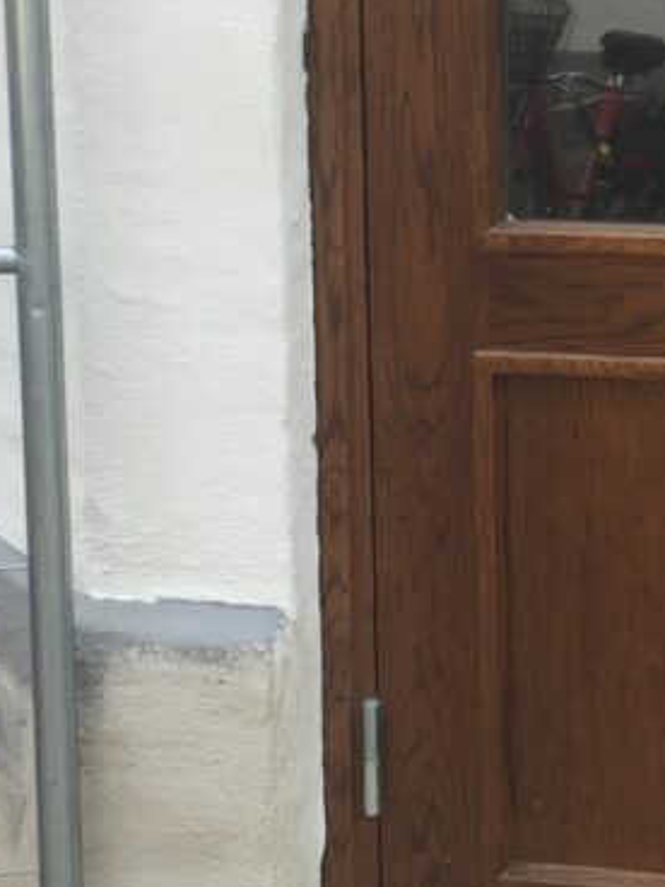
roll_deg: -0.1
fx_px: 2587
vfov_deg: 19.2
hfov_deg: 14.2
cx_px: 817
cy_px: 149
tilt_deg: -10.5
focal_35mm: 101
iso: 32
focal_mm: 4.15
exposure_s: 1/149
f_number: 2.2
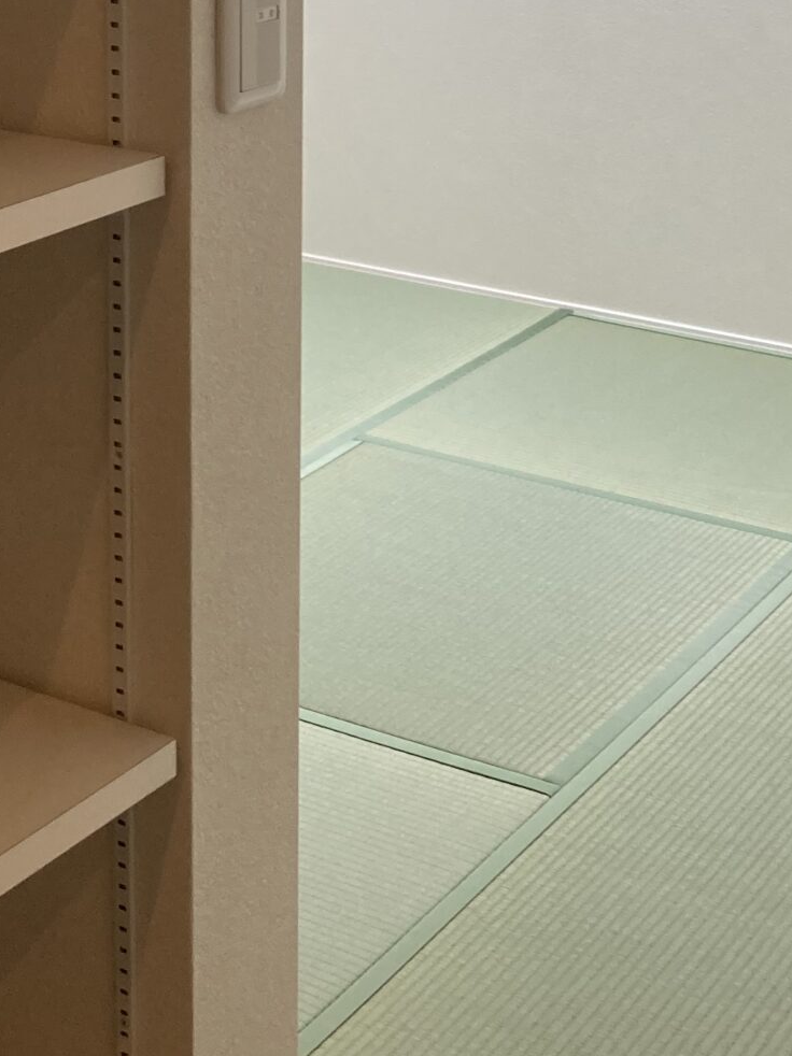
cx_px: 406
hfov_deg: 20.2
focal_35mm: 73
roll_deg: -1.0
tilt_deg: -7.8
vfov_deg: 25.4
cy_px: 15
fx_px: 2228
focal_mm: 3.99
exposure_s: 1/121
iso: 50
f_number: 1.8
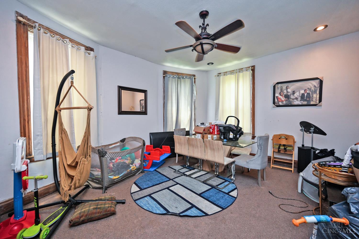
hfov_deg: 104.3
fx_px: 140
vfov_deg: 81.2
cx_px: 180
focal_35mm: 14
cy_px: 120
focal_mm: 14
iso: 900
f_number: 4
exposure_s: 1/60
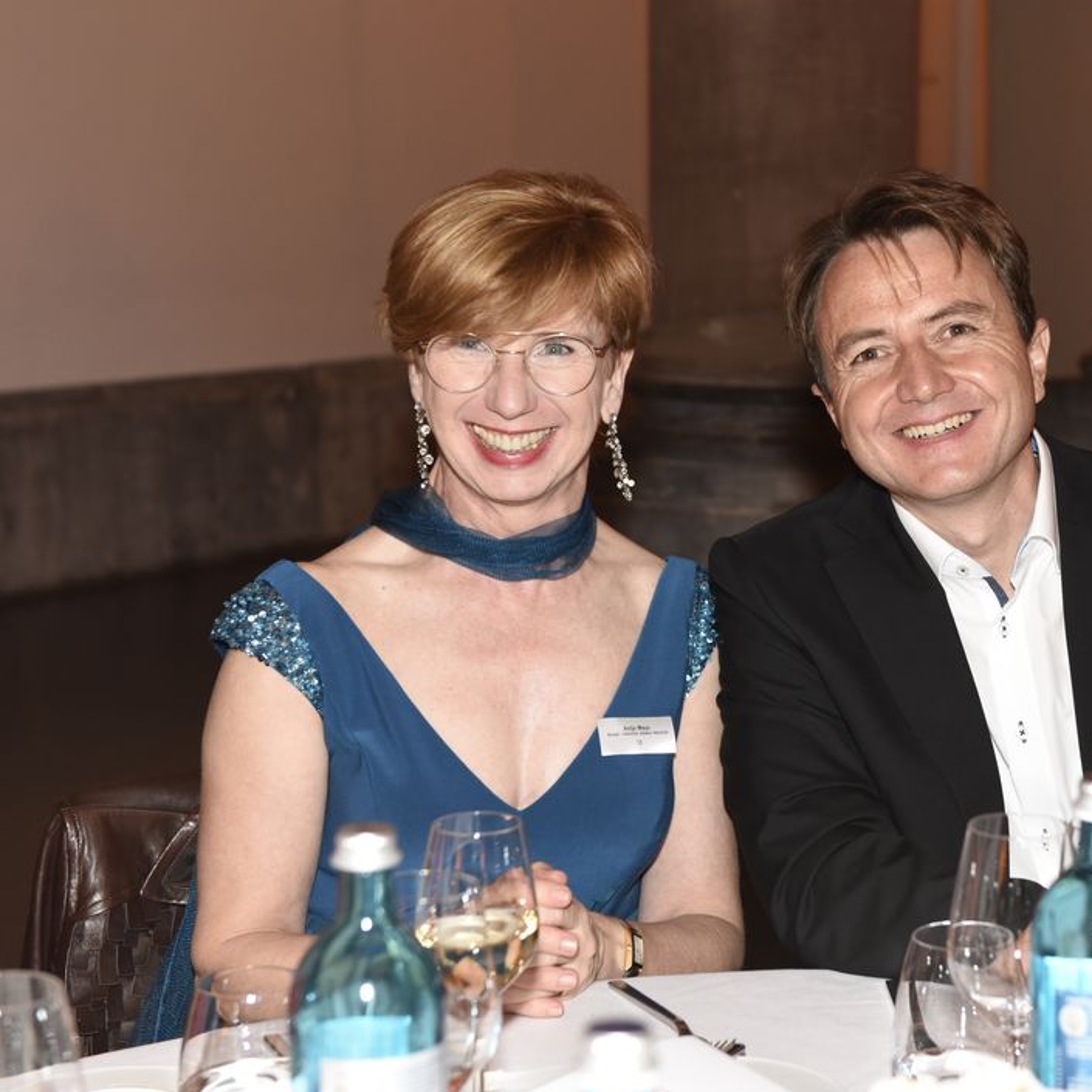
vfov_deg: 21.4
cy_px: 482
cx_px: 780
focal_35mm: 81
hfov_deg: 21.3
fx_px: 2891
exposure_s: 1/80
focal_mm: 56
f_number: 4
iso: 1600
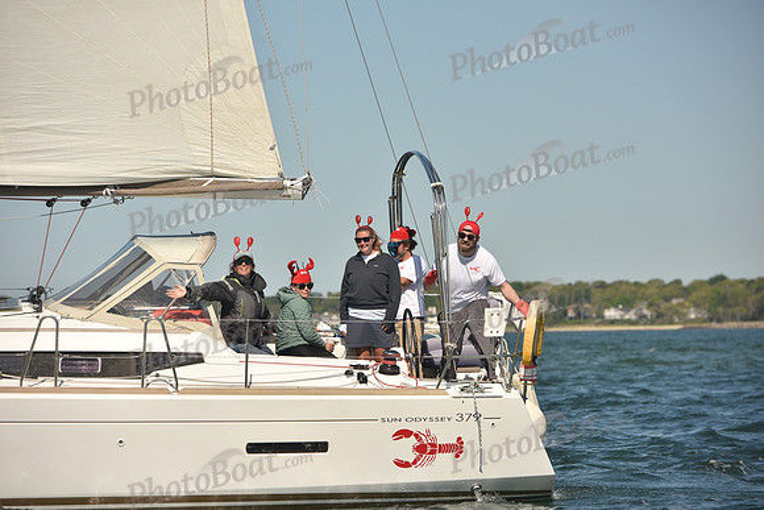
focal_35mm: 175
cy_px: 255
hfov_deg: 11.7
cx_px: 382
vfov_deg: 7.9
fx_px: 3715
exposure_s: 1/1000
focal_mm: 175
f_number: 5.6
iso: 250
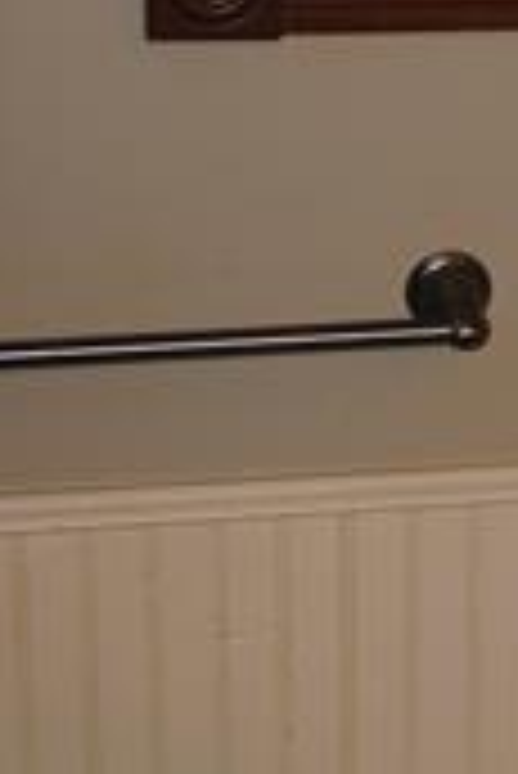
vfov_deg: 15.2
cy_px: 140
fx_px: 2886
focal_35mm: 134
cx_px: 1115
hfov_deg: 9.4
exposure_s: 1/60
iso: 200
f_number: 3.8
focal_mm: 20
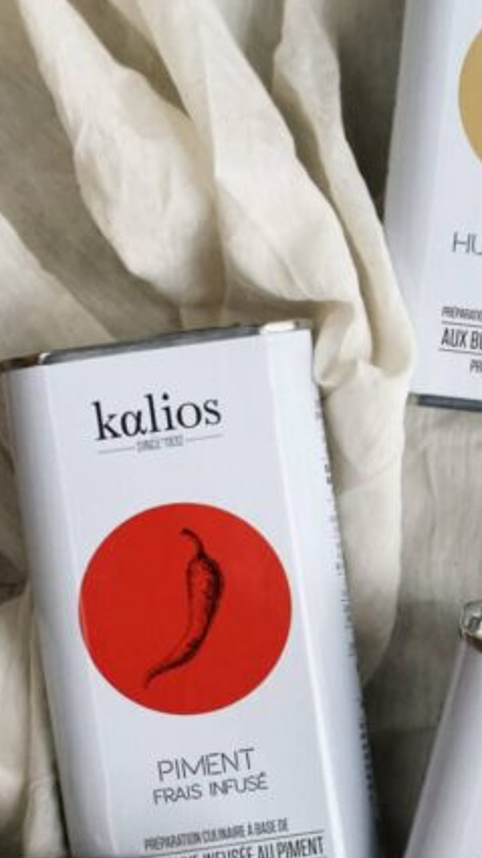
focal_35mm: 163
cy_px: 727
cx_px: 345
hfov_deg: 7.4
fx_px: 3704
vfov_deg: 13.1
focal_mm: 49
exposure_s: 1/160
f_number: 4.5
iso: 1000
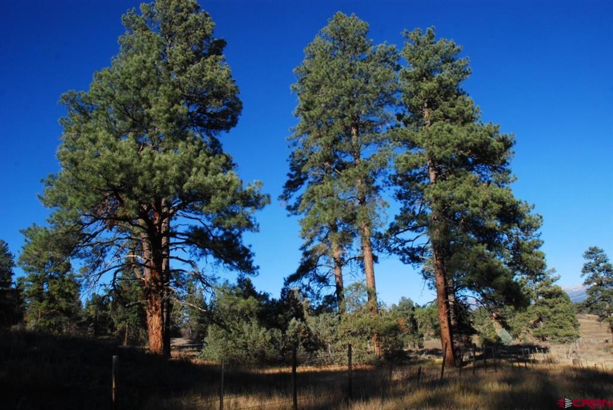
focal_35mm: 27
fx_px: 460
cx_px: 306
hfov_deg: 67.3
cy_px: 205
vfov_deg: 48.0
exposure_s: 1/400
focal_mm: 18
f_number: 10
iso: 400
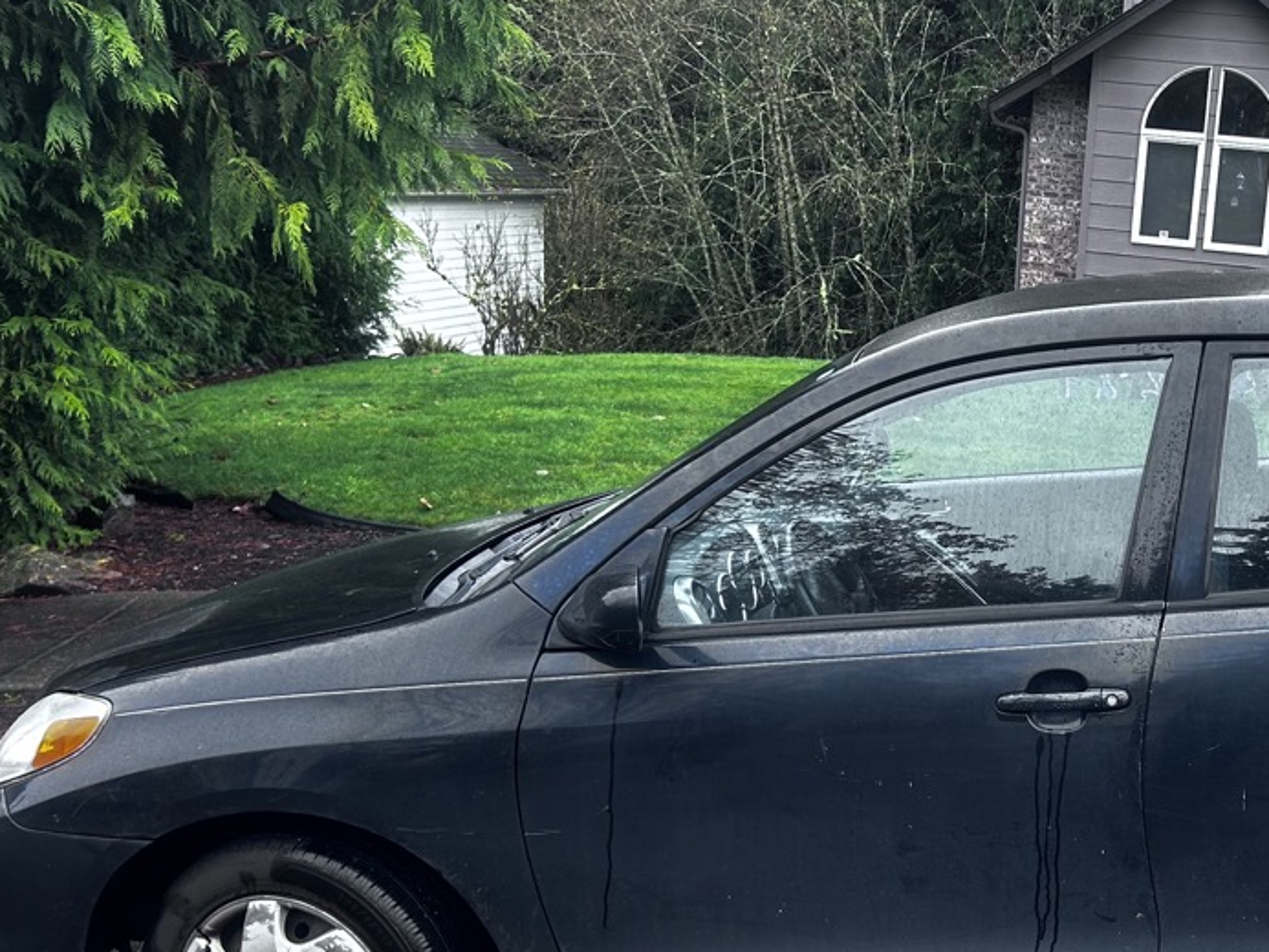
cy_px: 639
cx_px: 1101
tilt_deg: -15.2
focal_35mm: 48
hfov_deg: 37.5
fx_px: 1760
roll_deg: -4.7
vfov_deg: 30.0
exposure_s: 1/121
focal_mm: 5.7
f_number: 1.5
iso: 64
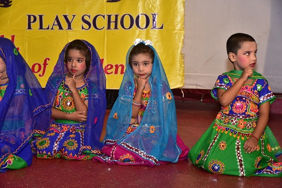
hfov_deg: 27.0
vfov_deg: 18.2
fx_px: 587
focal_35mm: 75
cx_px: 141
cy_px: 94
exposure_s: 1/125
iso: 1600
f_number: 8
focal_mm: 75
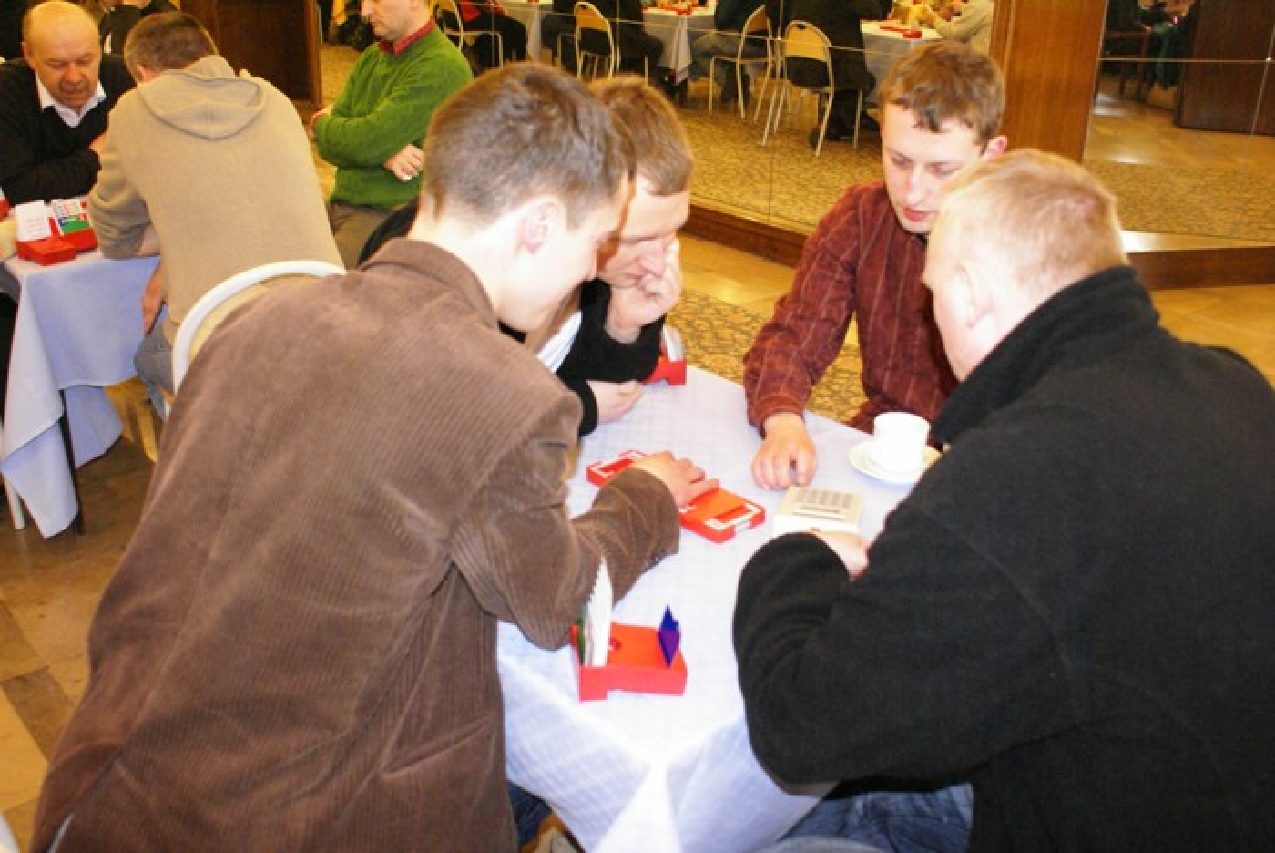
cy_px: 426
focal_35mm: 33
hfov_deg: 57.2
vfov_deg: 40.0
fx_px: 1170
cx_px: 638
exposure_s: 1/25
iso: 1600
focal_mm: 22
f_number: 4
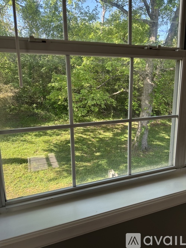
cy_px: 124
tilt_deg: -10.6
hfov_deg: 56.8
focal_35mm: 24
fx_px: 172
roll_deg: +1.5
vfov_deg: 71.6
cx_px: 93
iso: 80
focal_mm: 6.86
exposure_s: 1/417
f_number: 1.78
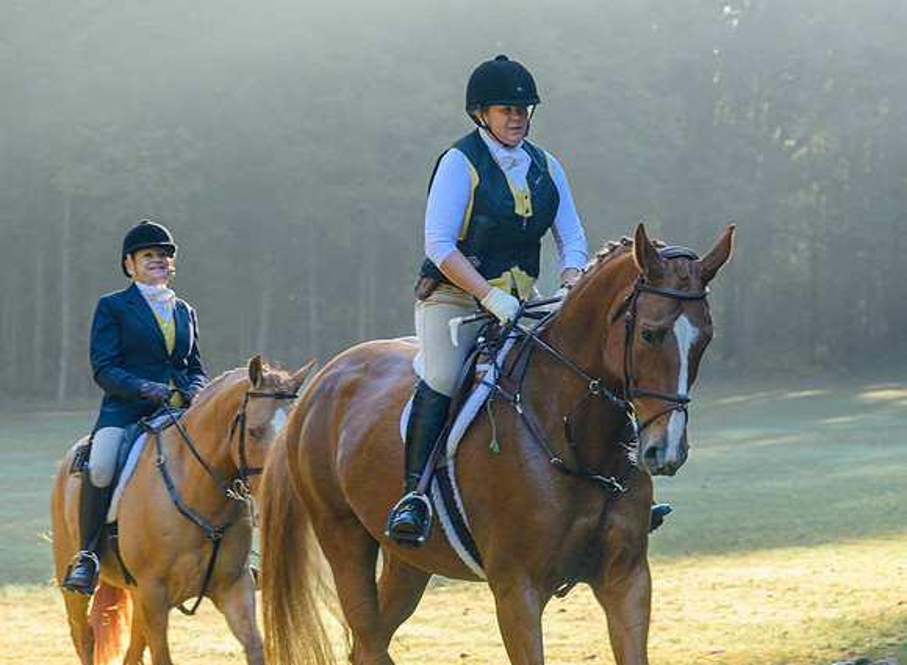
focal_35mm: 175
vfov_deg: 8.4
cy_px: 326
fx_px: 4550
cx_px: 494
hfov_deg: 11.4
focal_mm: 145
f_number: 8
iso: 2000
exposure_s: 1/320
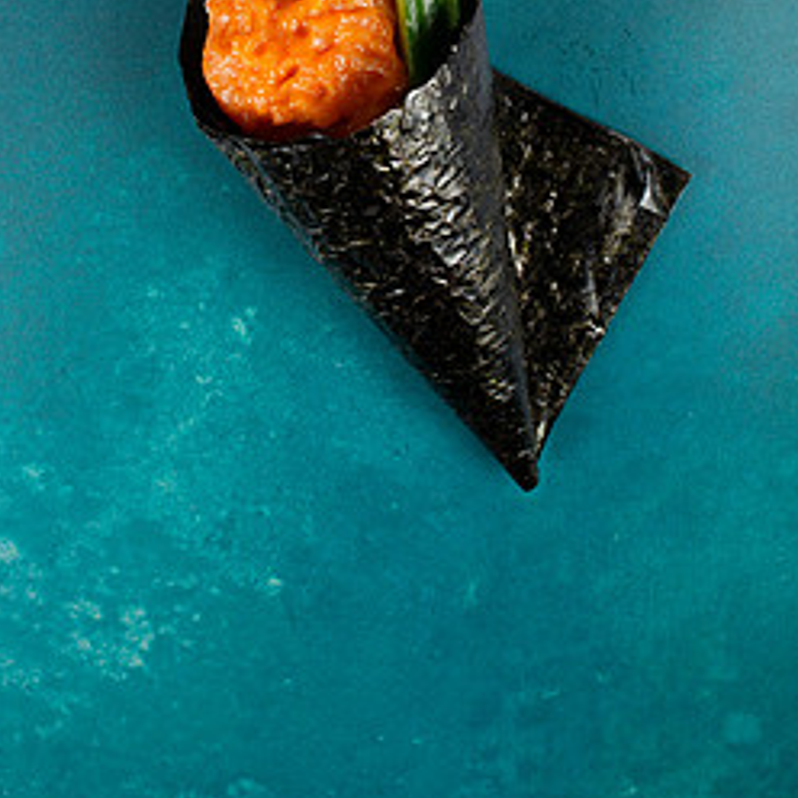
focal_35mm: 77
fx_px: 2008
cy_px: 129
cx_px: 376
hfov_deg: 22.5
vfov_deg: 22.1
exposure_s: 1/200
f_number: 10
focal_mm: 50
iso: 250
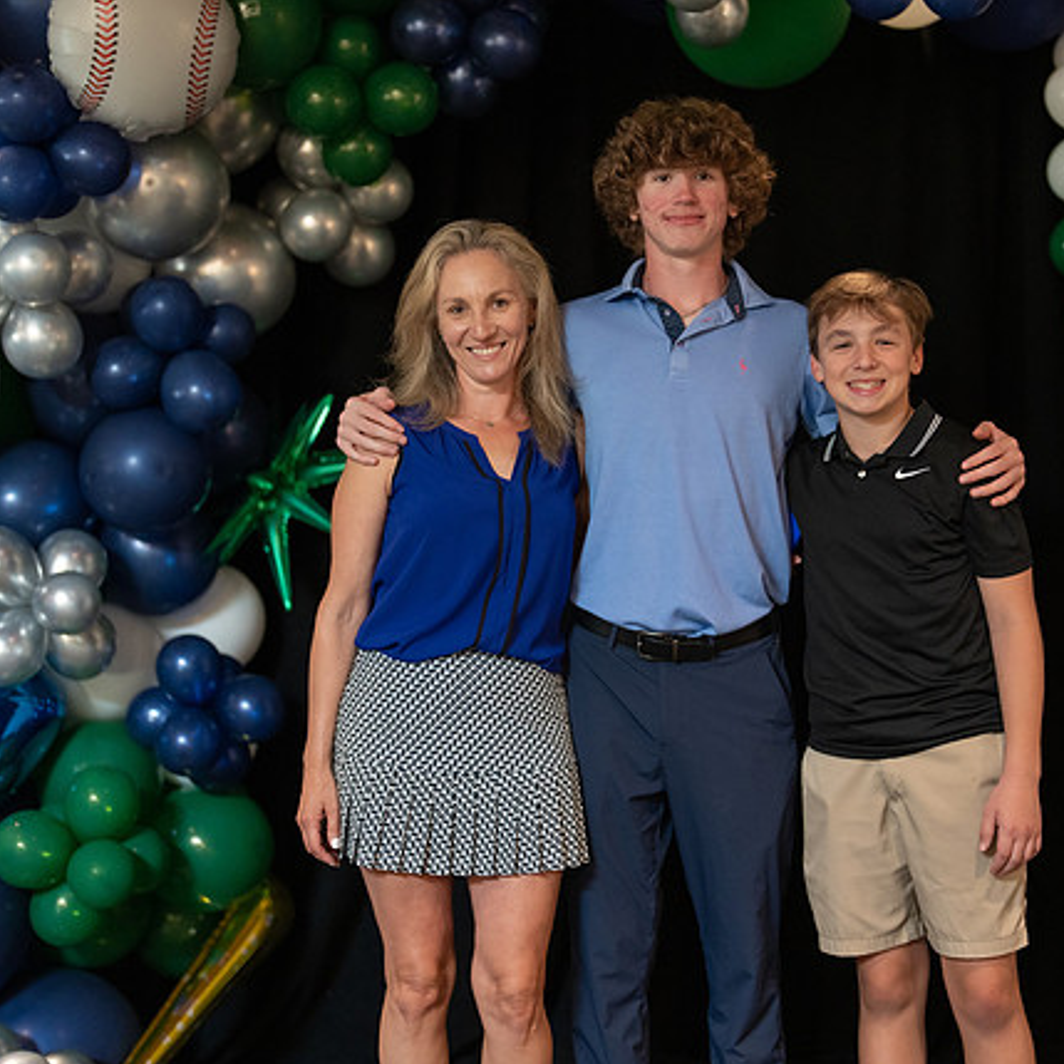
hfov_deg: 25.7
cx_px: 658
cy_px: 516
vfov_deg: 25.7
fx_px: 2330
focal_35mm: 67
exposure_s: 1/320
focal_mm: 50
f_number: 1.2
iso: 1600
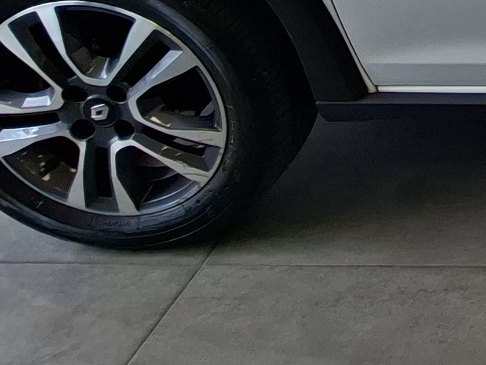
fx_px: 870
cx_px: 799
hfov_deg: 22.8
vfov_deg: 20.0
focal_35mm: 62
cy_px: -200
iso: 40
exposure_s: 1/151
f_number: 2.2
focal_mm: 1.74
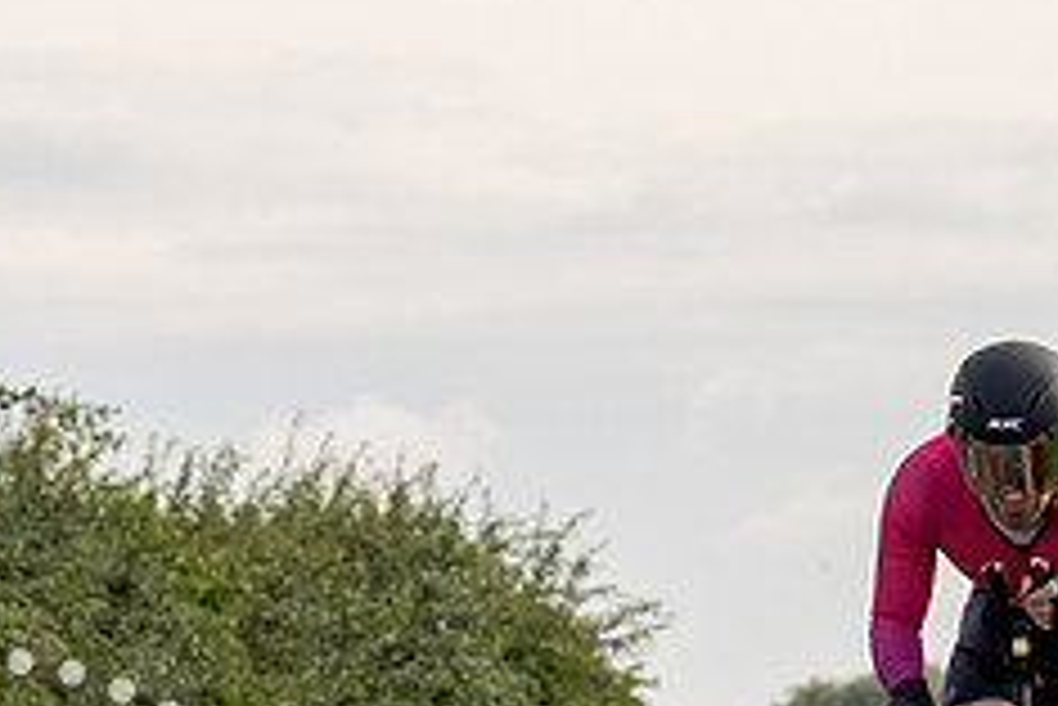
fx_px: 13733
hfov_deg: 4.4
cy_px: 1125
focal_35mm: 467
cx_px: 616
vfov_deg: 2.9
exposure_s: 1/1000
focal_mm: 70
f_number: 4
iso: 160
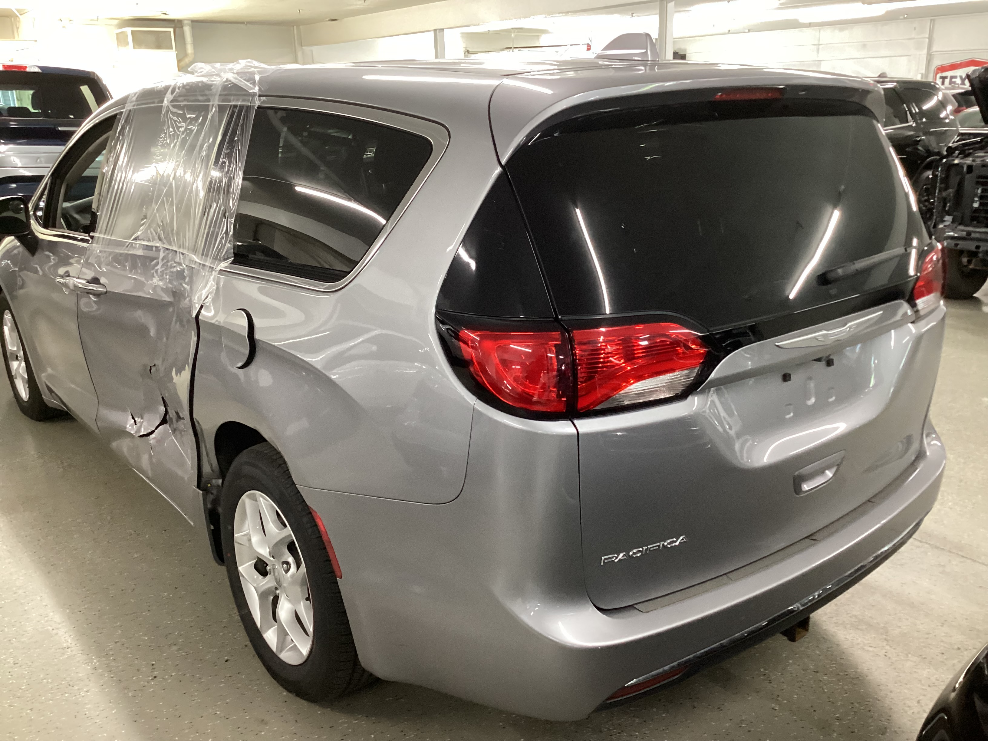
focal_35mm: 31
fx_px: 885
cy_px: 370
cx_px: 494
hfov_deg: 58.4
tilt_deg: -18.0
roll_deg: +1.2
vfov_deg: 45.4
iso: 320
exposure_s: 1/50
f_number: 2.4
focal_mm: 3.3
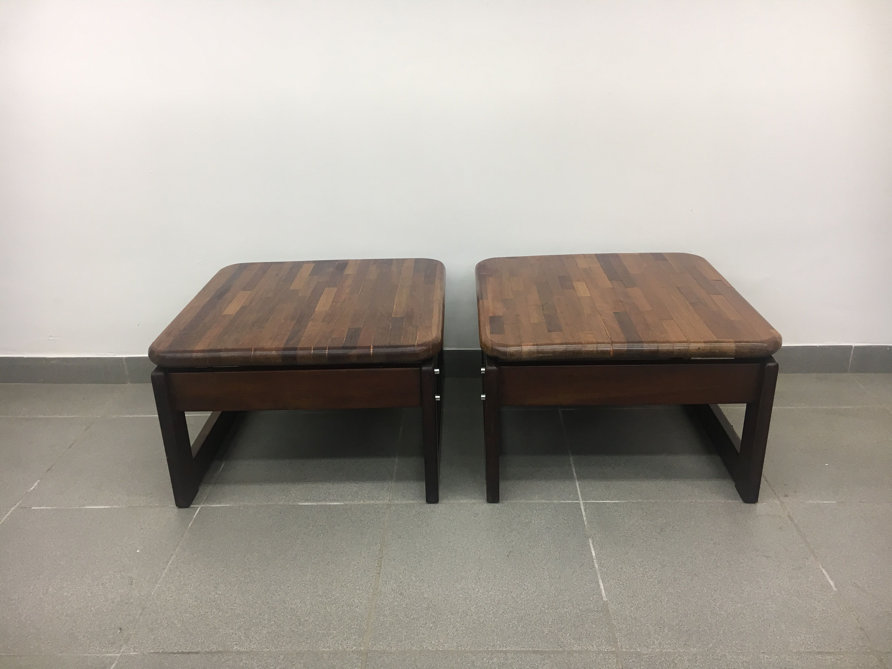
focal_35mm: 29
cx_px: 446
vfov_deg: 48.2
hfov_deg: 61.7
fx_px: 747
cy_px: 334
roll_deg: +2.3
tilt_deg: -22.2
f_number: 2.2
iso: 40
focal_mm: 4.15
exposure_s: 1/33
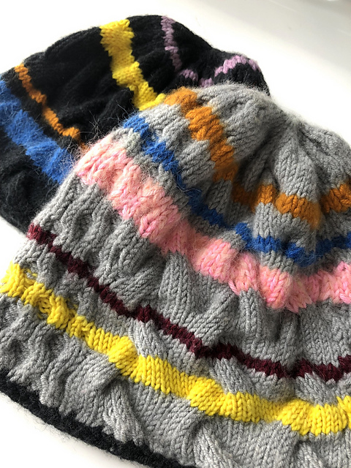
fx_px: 379
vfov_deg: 63.4
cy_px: 234
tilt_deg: -63.3
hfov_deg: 49.7
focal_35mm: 28
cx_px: 176
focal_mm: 3.99
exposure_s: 1/30
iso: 40
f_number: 1.8
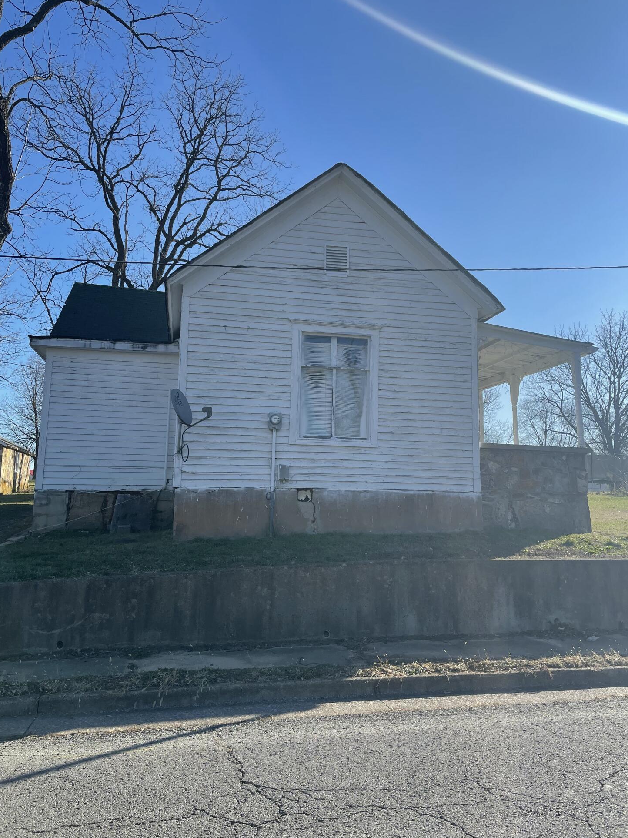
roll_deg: +0.5
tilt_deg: +11.6
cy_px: 404
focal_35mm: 27
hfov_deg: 51.3
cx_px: 323
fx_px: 653
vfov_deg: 65.3
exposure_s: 1/3125
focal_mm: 4.2
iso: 32
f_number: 1.6
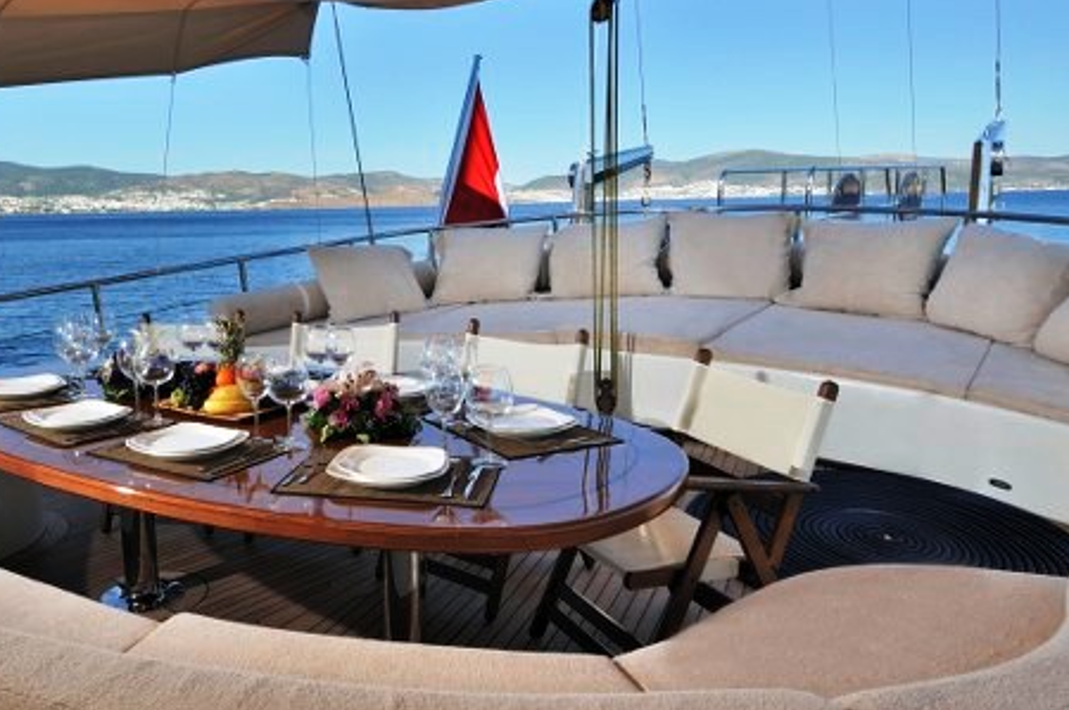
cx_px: 375
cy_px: 349
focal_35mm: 28
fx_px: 831
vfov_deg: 46.3
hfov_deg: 64.2
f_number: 11
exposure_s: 1/200
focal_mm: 14
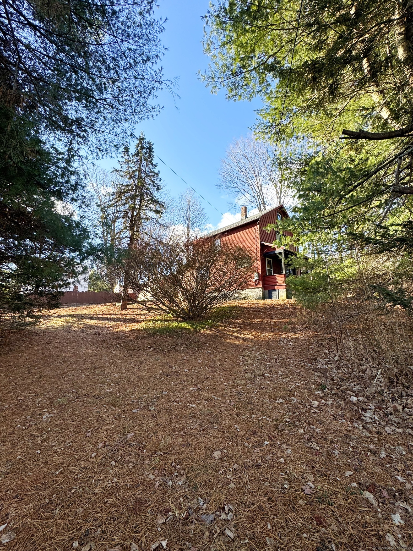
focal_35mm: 14
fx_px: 223
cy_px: 276
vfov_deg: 102.1
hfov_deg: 85.7
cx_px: 206
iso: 40
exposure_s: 1/368
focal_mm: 2.22
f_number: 2.2
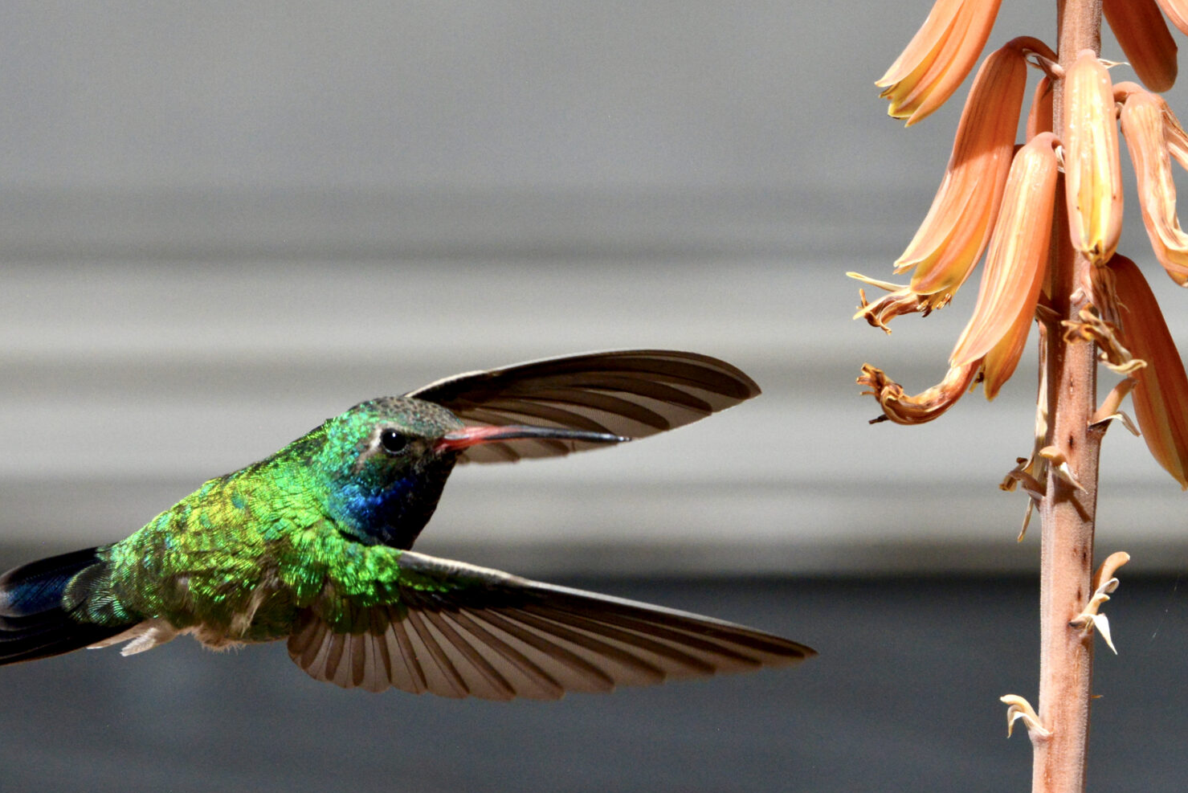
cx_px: 603
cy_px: 399
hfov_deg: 3.2
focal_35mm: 649
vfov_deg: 2.1
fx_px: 21422
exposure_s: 1/4000
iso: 2500
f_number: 11
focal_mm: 500
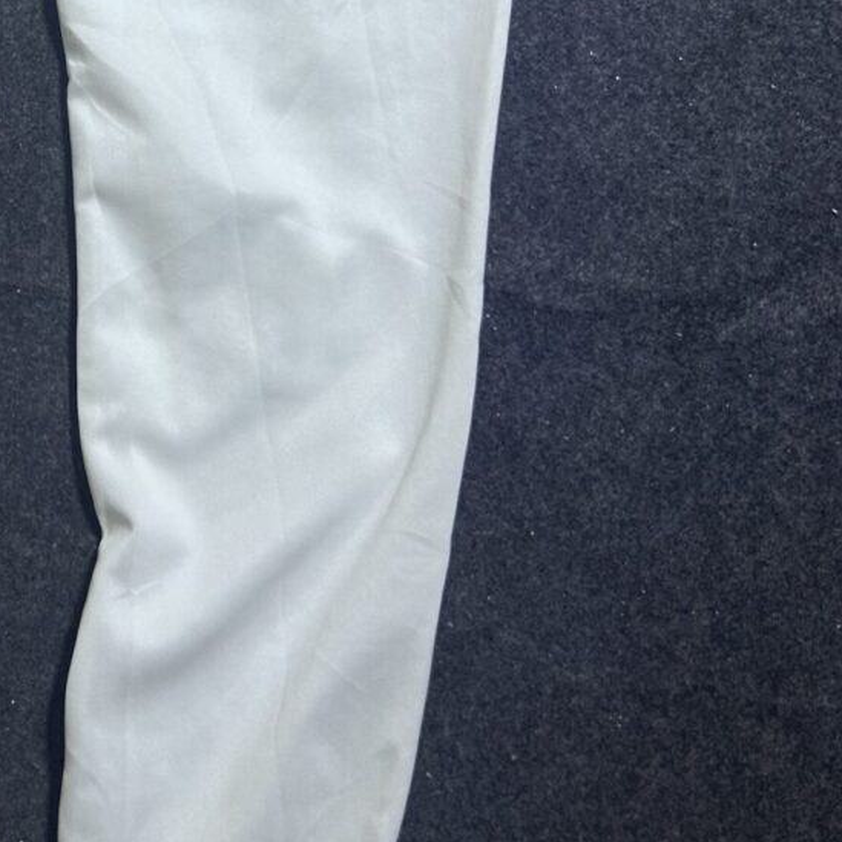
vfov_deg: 24.5
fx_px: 1844
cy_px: -12
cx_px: 21
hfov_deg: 24.7
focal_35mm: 67
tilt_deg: -59.6
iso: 80
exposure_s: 1/50
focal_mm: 5.7
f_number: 1.5
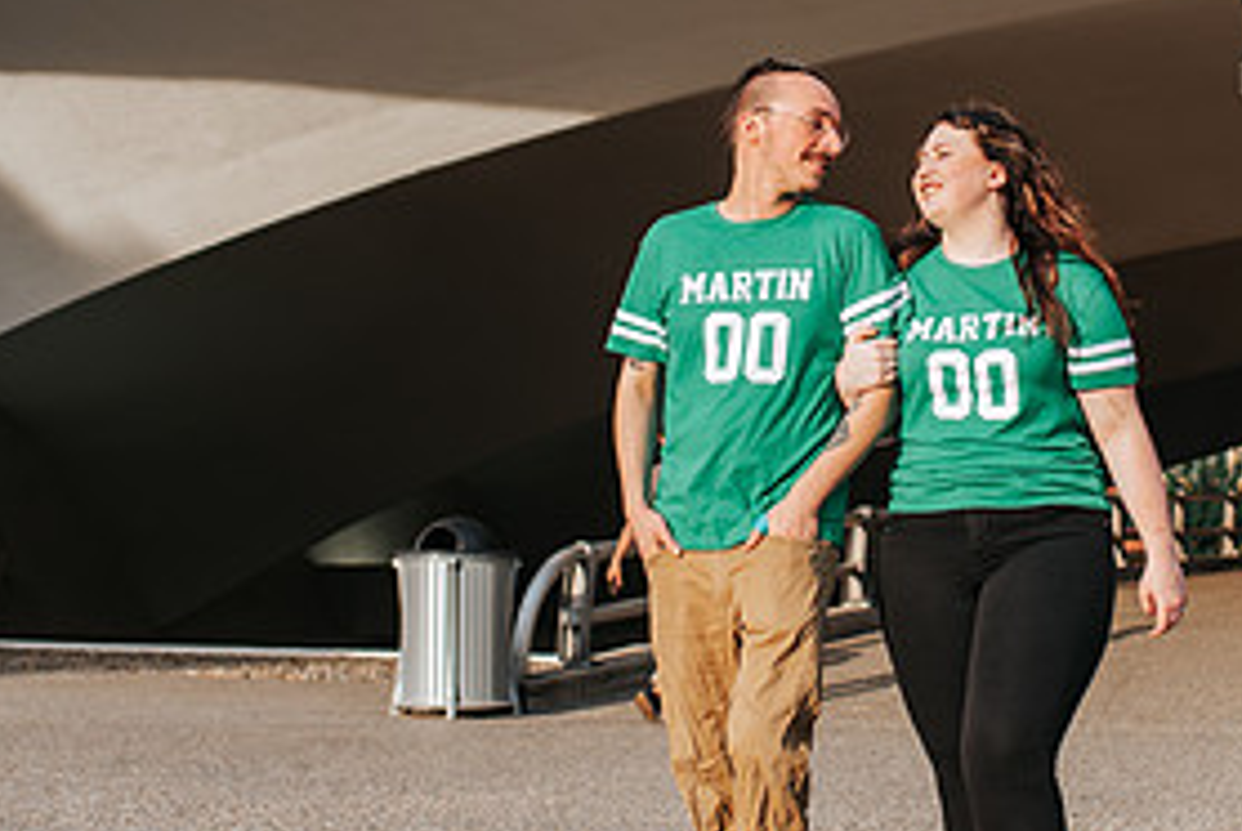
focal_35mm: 73
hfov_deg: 27.5
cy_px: 226
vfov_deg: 18.6
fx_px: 2521
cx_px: 813
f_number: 3.2
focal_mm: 35
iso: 160
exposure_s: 1/800
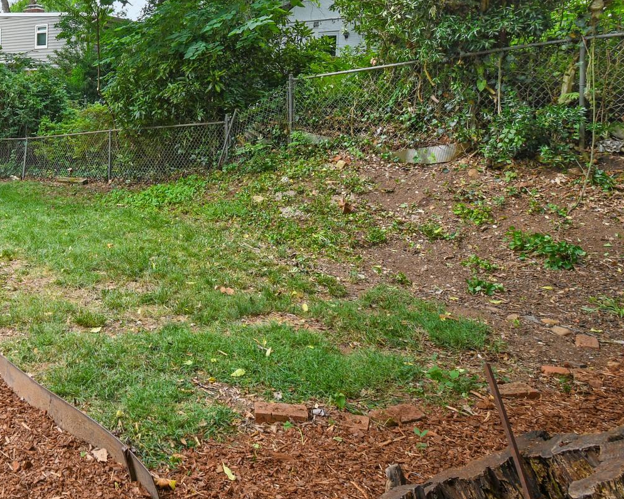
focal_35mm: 29
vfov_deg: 48.4
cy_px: 135
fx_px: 536
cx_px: 107
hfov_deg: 55.3
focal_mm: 10
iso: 200
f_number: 9
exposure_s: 1/30
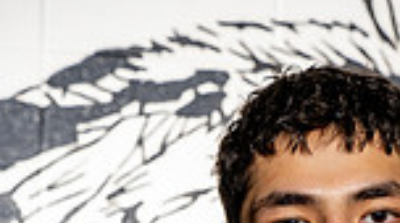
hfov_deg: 10.1
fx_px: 2267
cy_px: 559
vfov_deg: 5.4
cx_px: 311
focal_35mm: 214
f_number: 8
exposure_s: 1/200
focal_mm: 69
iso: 100
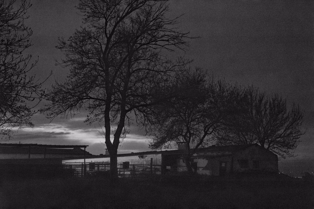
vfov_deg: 29.9
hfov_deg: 43.6
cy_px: 104
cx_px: 157
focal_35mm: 45
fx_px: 392
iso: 25600
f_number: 5.6
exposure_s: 1/125
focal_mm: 30
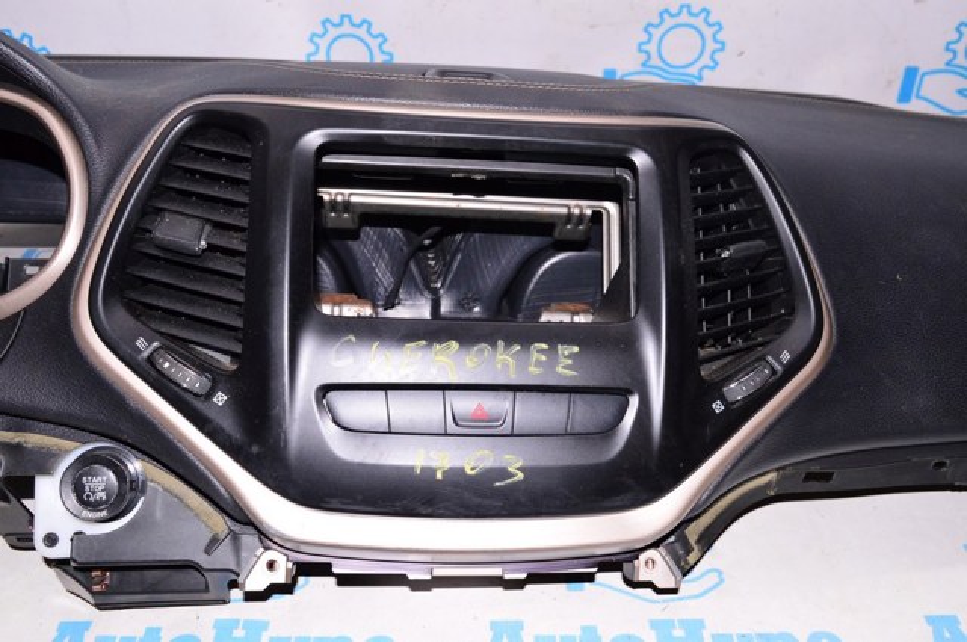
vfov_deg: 36.8
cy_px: 321
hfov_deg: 53.2
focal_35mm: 36
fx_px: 966
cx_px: 484
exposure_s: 1/200
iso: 1600
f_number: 8
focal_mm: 24
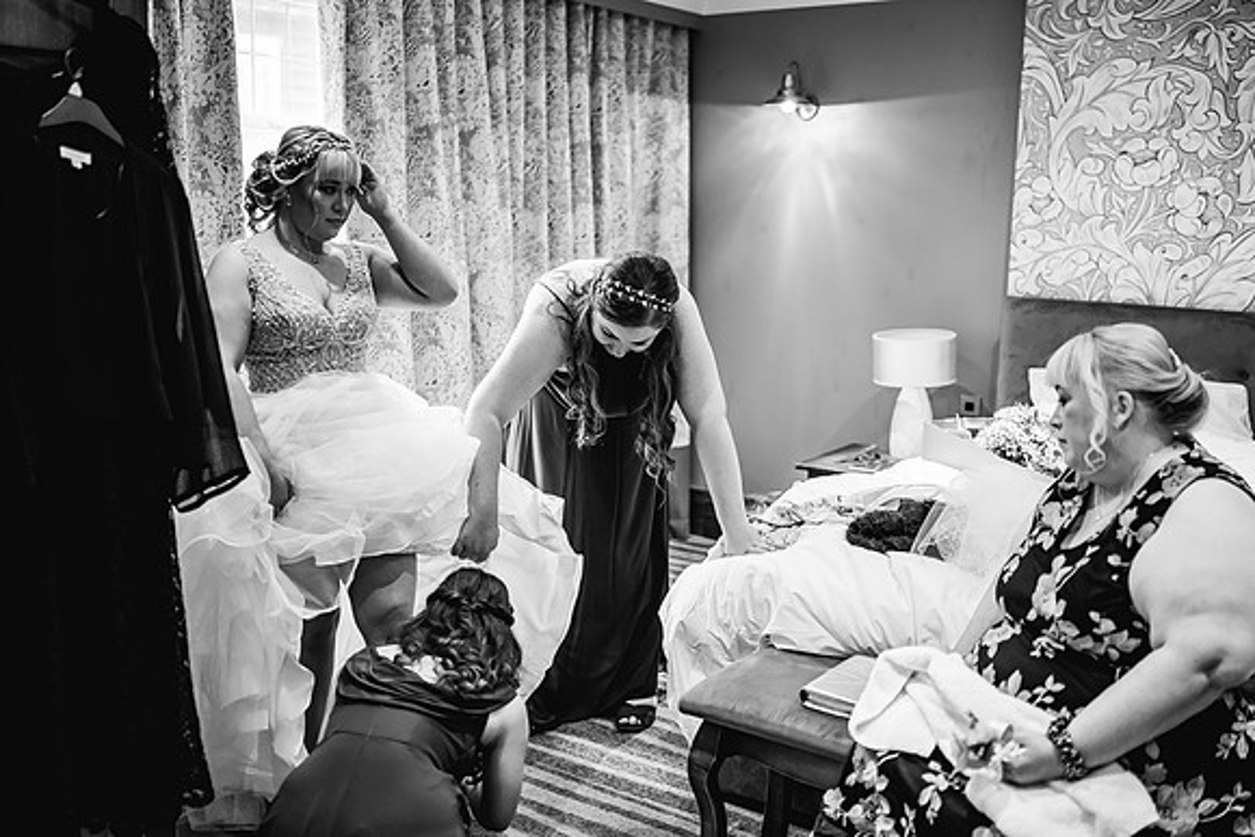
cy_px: 418
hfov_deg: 52.6
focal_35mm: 36
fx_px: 1268
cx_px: 628
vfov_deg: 36.5
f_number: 1.4
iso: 800
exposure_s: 1/250
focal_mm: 35
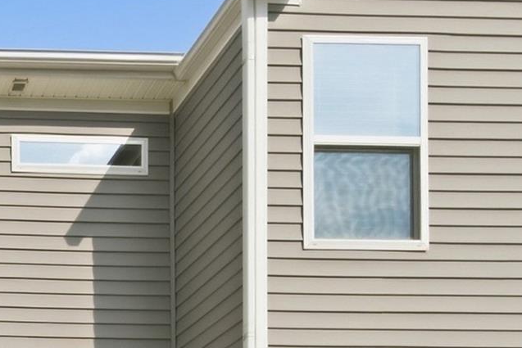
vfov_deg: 24.5
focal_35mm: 45
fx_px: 653
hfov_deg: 30.8
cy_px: 494
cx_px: -202
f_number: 10
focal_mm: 14
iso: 100
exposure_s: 1/200
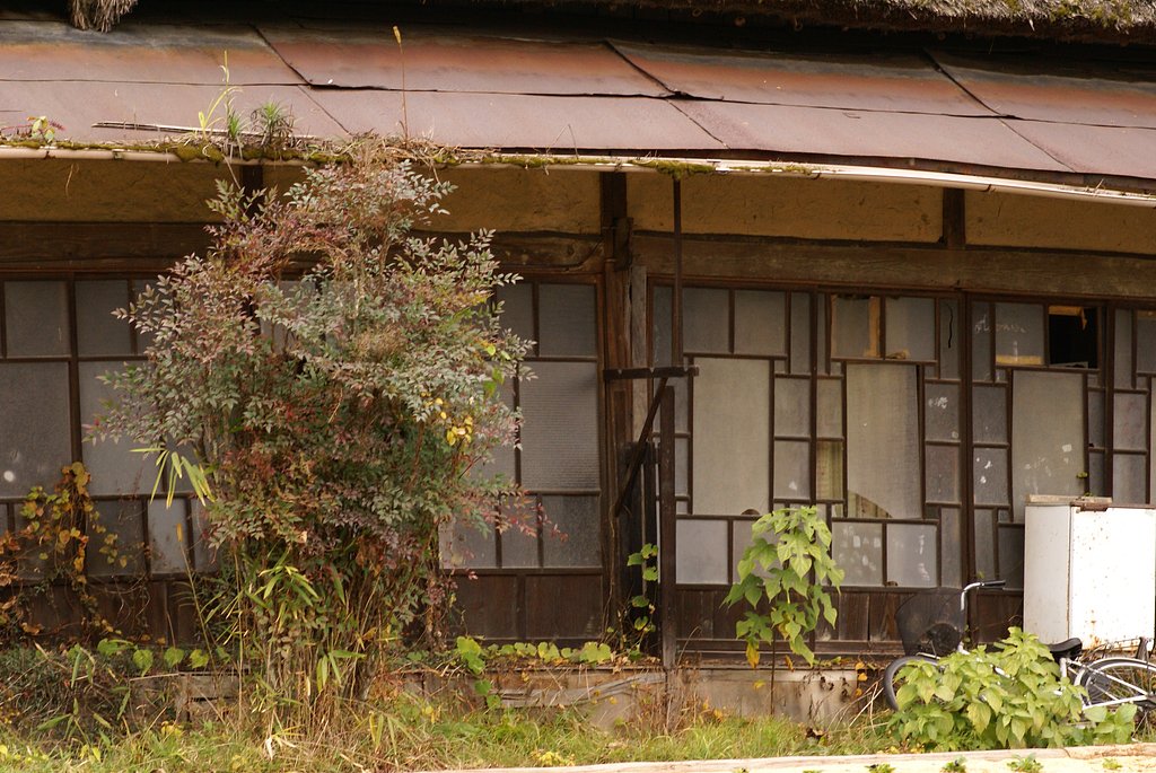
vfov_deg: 9.2
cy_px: 386
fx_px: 4821
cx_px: 578
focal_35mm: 150
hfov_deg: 13.7
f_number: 8
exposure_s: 1/60
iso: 400
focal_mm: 100
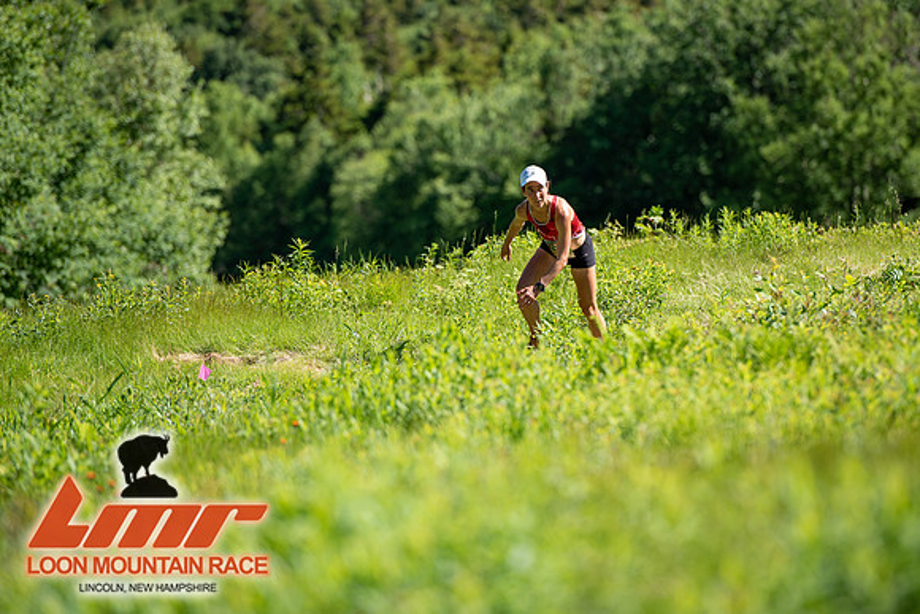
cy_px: 276
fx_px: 5759
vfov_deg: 6.1
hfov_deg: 9.1
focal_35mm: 225
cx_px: 490
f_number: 3.5
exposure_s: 1/1000
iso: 100
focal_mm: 200
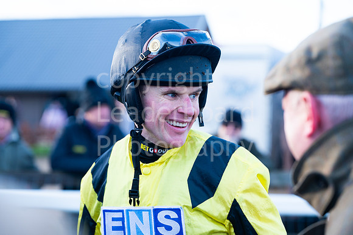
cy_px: 118
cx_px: 176
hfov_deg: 22.2
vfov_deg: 14.8
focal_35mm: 92
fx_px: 902
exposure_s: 1/500
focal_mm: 92
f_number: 3.5
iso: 320
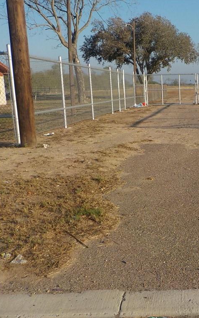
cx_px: 212
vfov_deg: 46.2
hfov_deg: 27.6
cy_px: 160
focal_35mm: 43
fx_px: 373
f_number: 3.3
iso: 125
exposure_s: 1/1250
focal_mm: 4.1
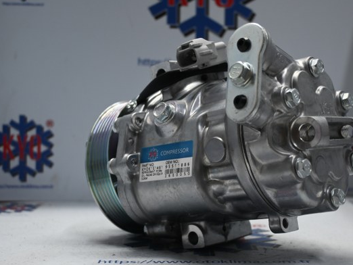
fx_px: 549
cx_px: 199
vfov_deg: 27.1
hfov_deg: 35.6
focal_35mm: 54
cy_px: 131
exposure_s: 1/50
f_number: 5
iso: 560
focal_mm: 32.5
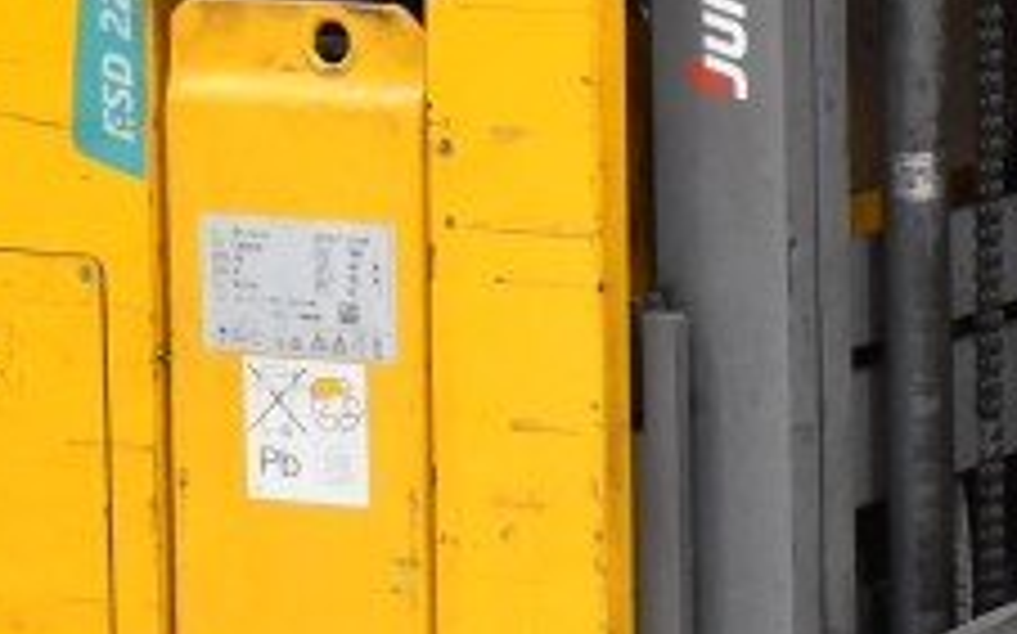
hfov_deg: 9.9
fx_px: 5845
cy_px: 112
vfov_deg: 6.2
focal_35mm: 211
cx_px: 909
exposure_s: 1/60
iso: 1250
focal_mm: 26
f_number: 4
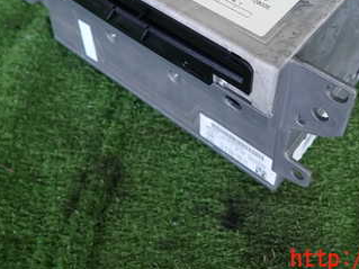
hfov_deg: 40.3
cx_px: 207
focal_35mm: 47
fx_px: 487
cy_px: 20
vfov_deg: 29.4
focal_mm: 4.5
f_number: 2
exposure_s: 1/100
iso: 200
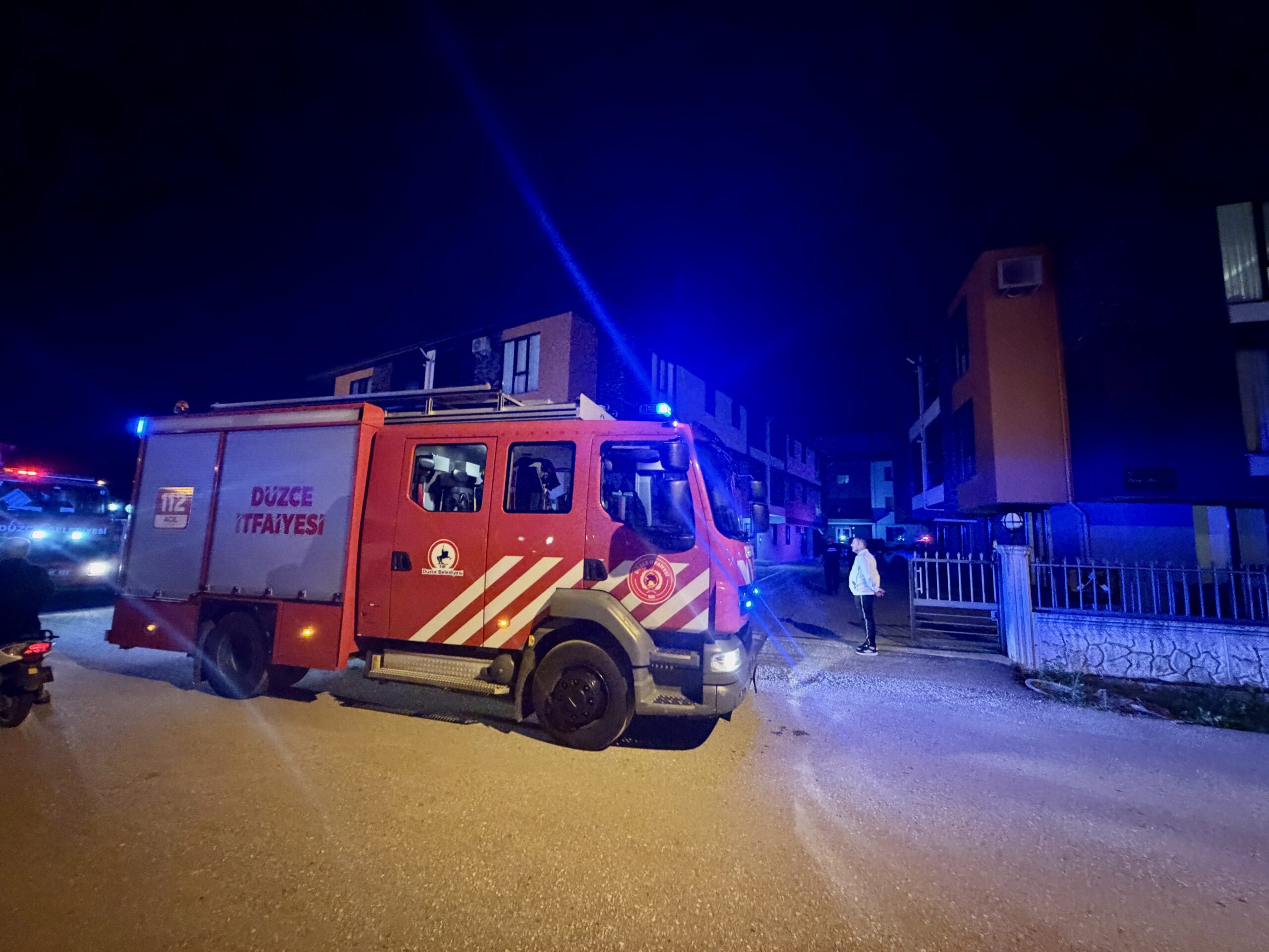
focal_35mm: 14
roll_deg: -2.2
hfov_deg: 102.1
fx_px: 513
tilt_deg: +6.0
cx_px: 634
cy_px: 476
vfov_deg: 85.7
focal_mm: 2.22
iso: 1250
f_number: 2.2
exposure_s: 1/25
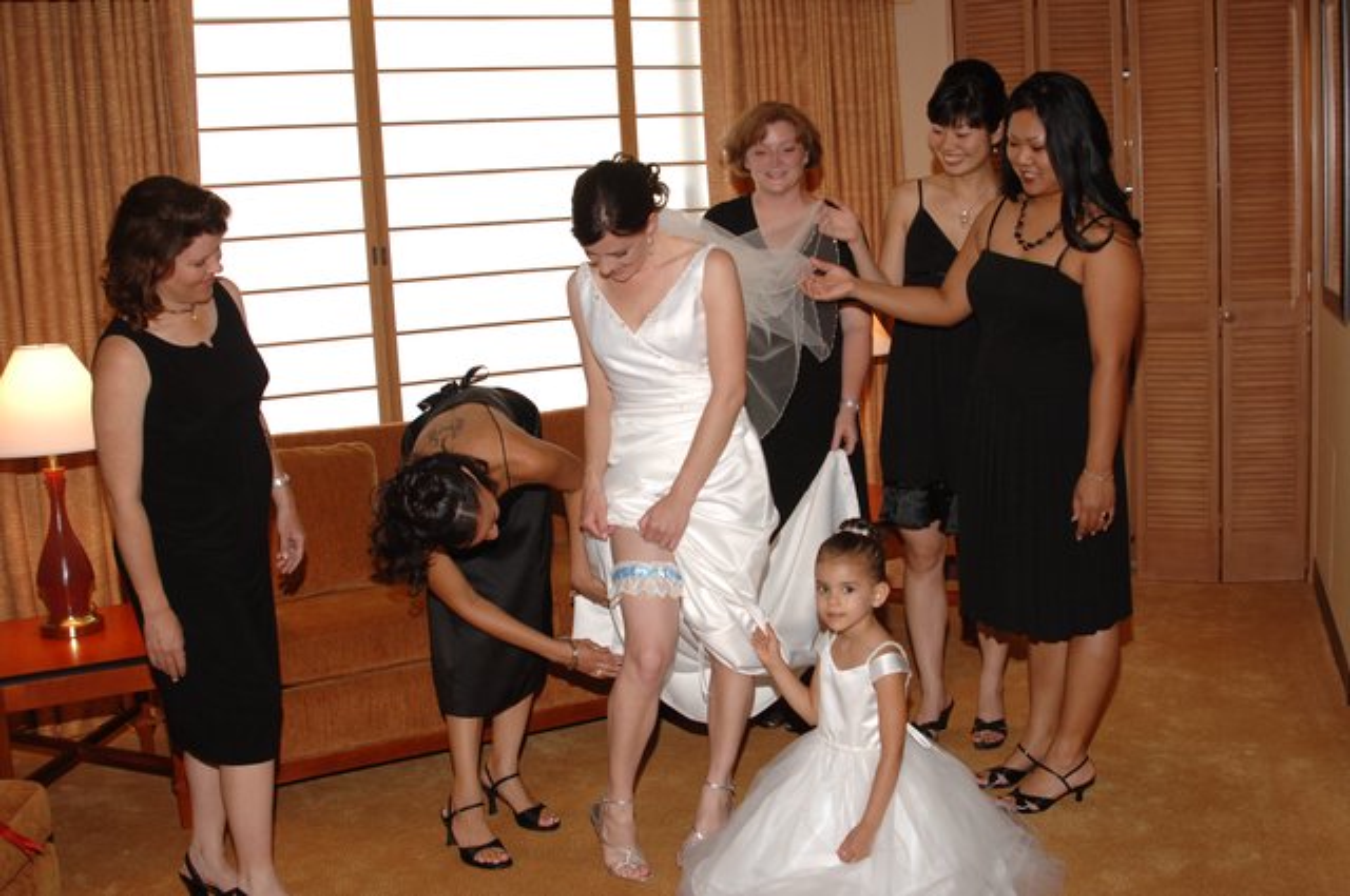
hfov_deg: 46.5
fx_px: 1573
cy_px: 448
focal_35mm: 42
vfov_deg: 31.8
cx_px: 675
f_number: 5.6
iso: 400
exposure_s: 1/60
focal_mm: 28
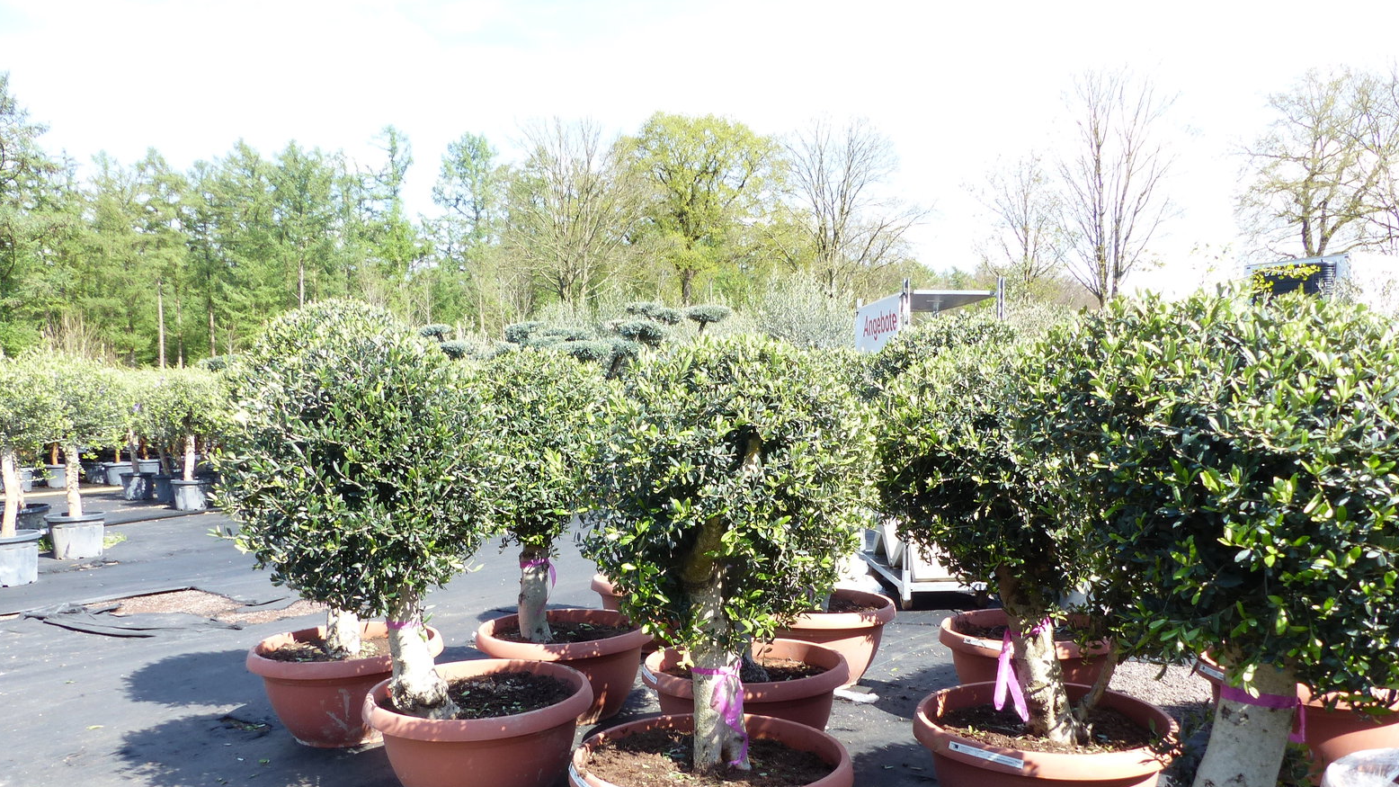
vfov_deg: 41.0
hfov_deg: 67.9
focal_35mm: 28
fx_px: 1039
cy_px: 515
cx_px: 700
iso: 100
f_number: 4
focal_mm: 4.5
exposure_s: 1/200
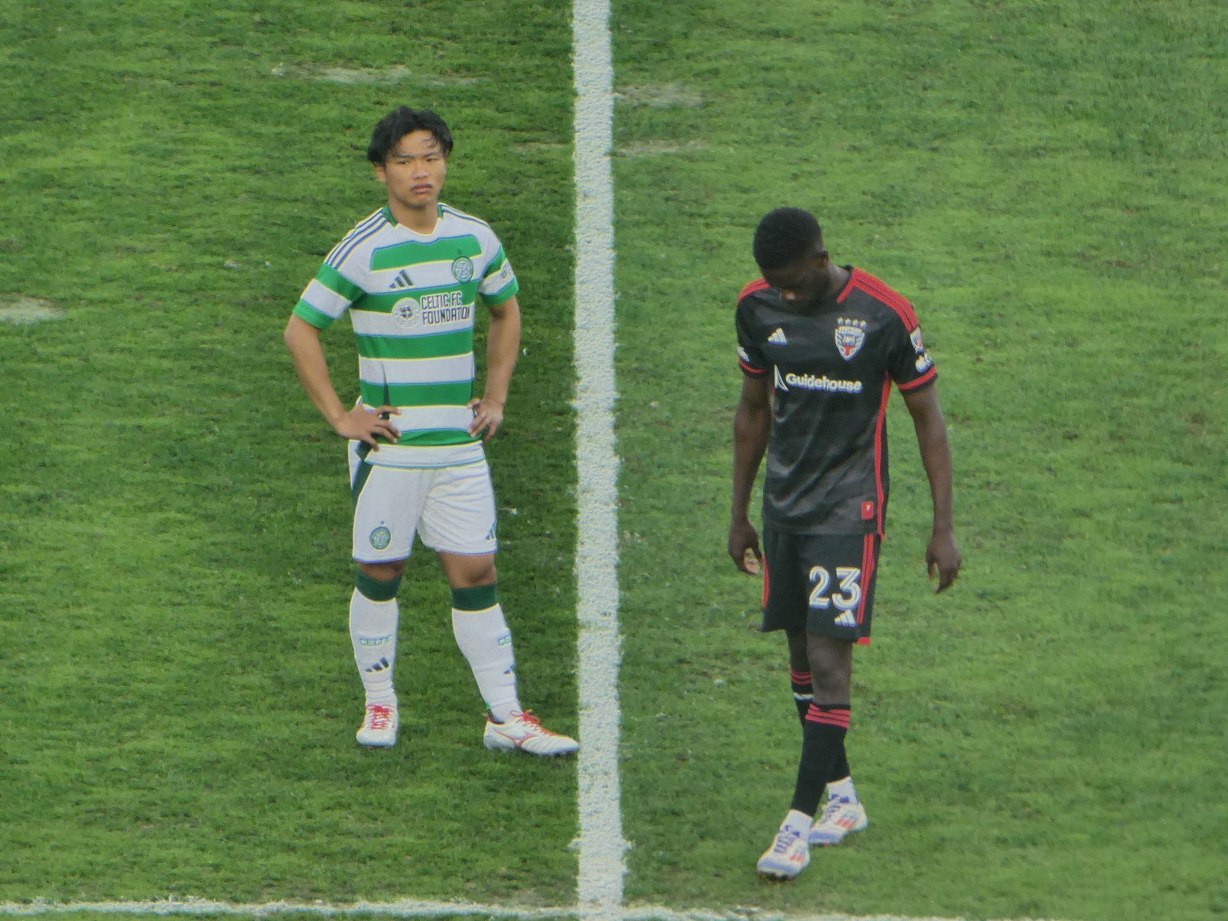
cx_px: 614
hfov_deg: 3.7
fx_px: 19050
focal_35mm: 537
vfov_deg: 2.8
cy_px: 460
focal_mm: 96.2
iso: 320
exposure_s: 1/50
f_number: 6.1
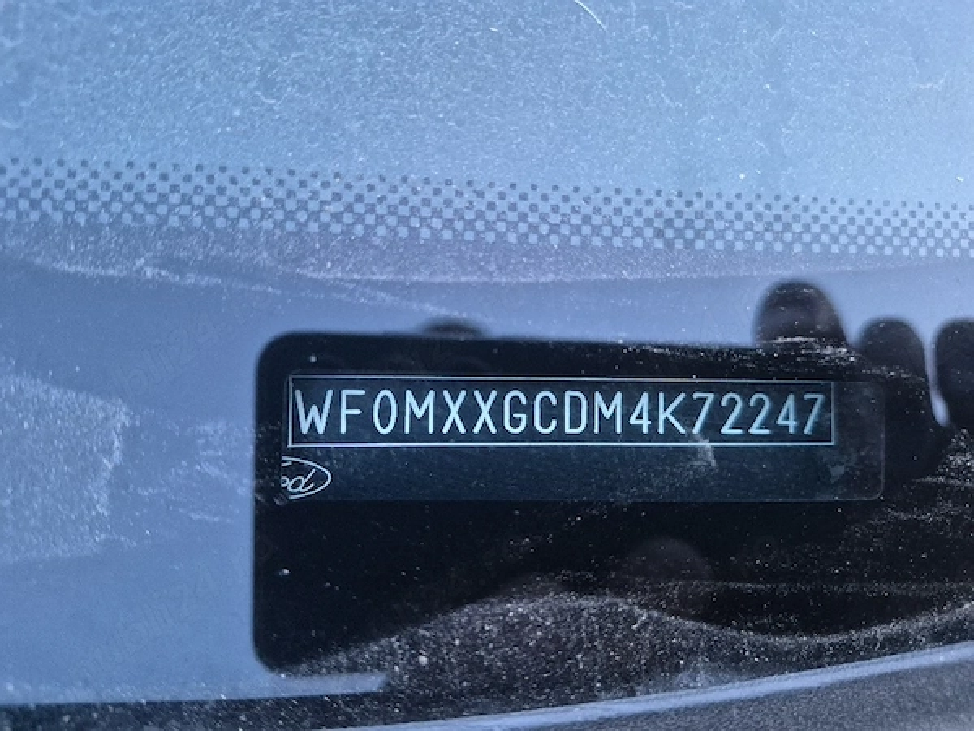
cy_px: 366
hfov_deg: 73.9
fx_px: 647
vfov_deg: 58.9
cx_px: 487
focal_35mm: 23
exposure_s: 1/100
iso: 1600
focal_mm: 5.4
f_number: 1.8
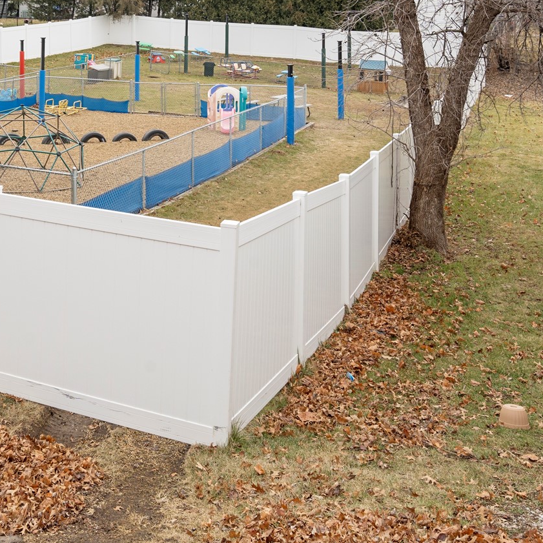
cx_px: 115
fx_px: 852
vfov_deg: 35.0
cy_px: 180
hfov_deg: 34.4
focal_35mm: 48
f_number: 9
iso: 400
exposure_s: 1/25
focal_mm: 28
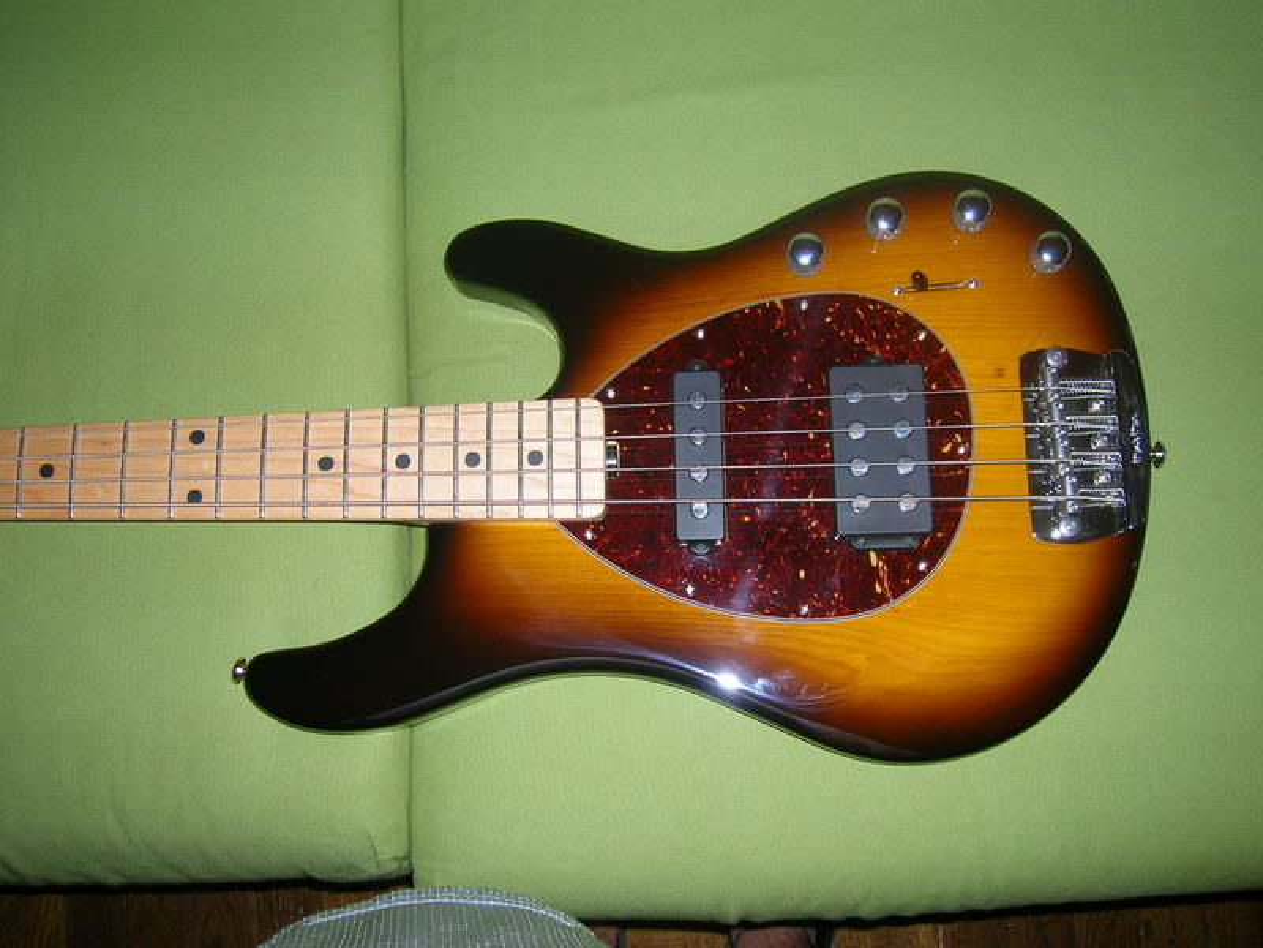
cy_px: 474
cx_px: 632
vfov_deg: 39.7
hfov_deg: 51.4
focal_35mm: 36
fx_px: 1313
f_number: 2.9
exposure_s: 1/60.1
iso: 50
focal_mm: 6
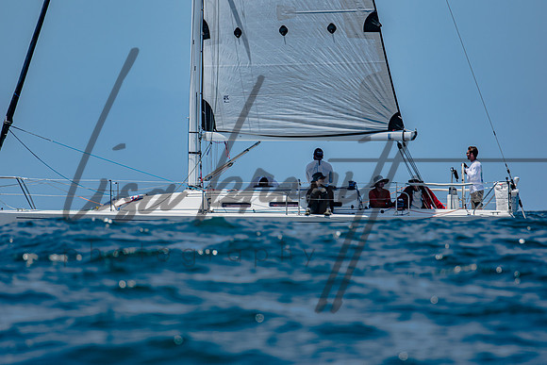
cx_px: 274
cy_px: 182
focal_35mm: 600
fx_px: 9118
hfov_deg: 3.4
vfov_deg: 2.3
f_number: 5.6
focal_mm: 400
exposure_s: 1/1600
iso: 200
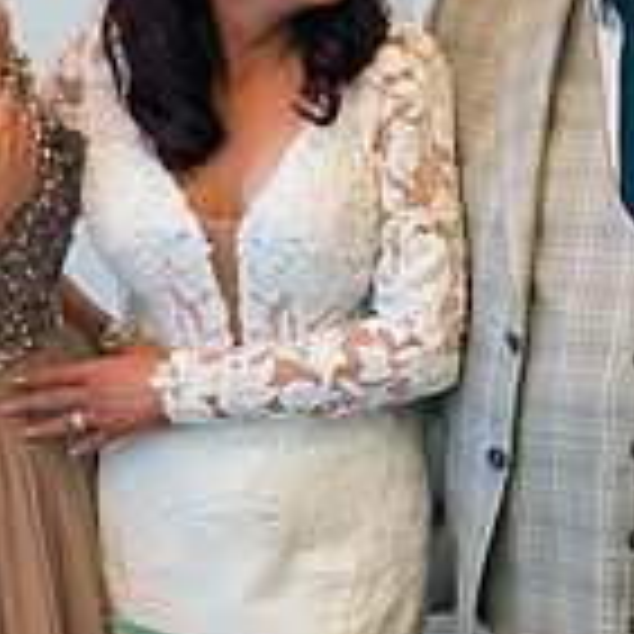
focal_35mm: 98
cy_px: 281
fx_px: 2031
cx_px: 863
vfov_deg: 17.7
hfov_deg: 16.6
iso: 250
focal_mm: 28
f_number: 3.5
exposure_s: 1/250
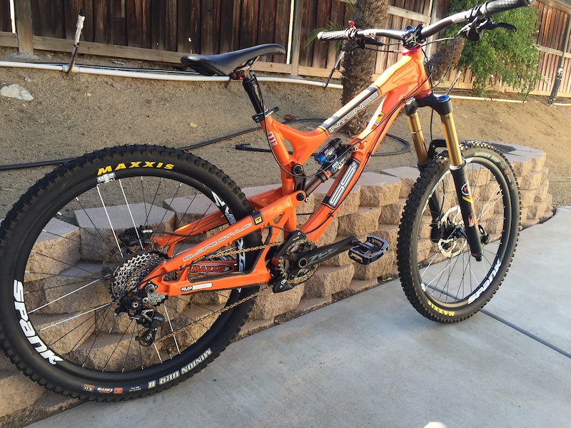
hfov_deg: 61.7
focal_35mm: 29
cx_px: 286
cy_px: 214
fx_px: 478
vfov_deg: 48.2
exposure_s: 1/181
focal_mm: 4.15
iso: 32
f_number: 2.2
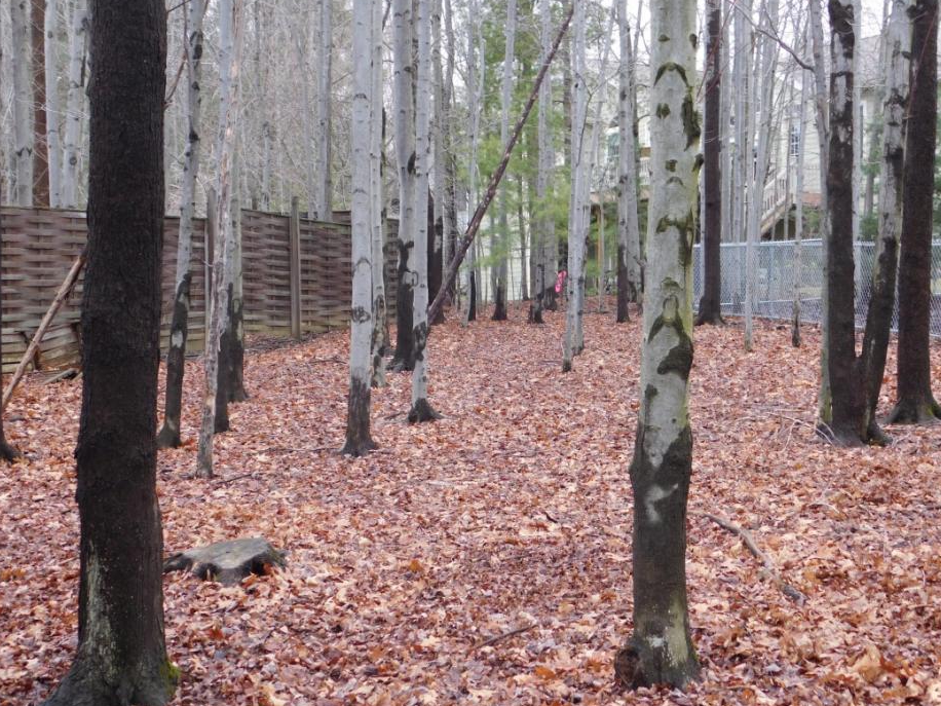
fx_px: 1549
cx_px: 522
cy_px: 349
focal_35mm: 57
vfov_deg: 25.7
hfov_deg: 33.7
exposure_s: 1/30
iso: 140
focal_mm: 9
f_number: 3.8
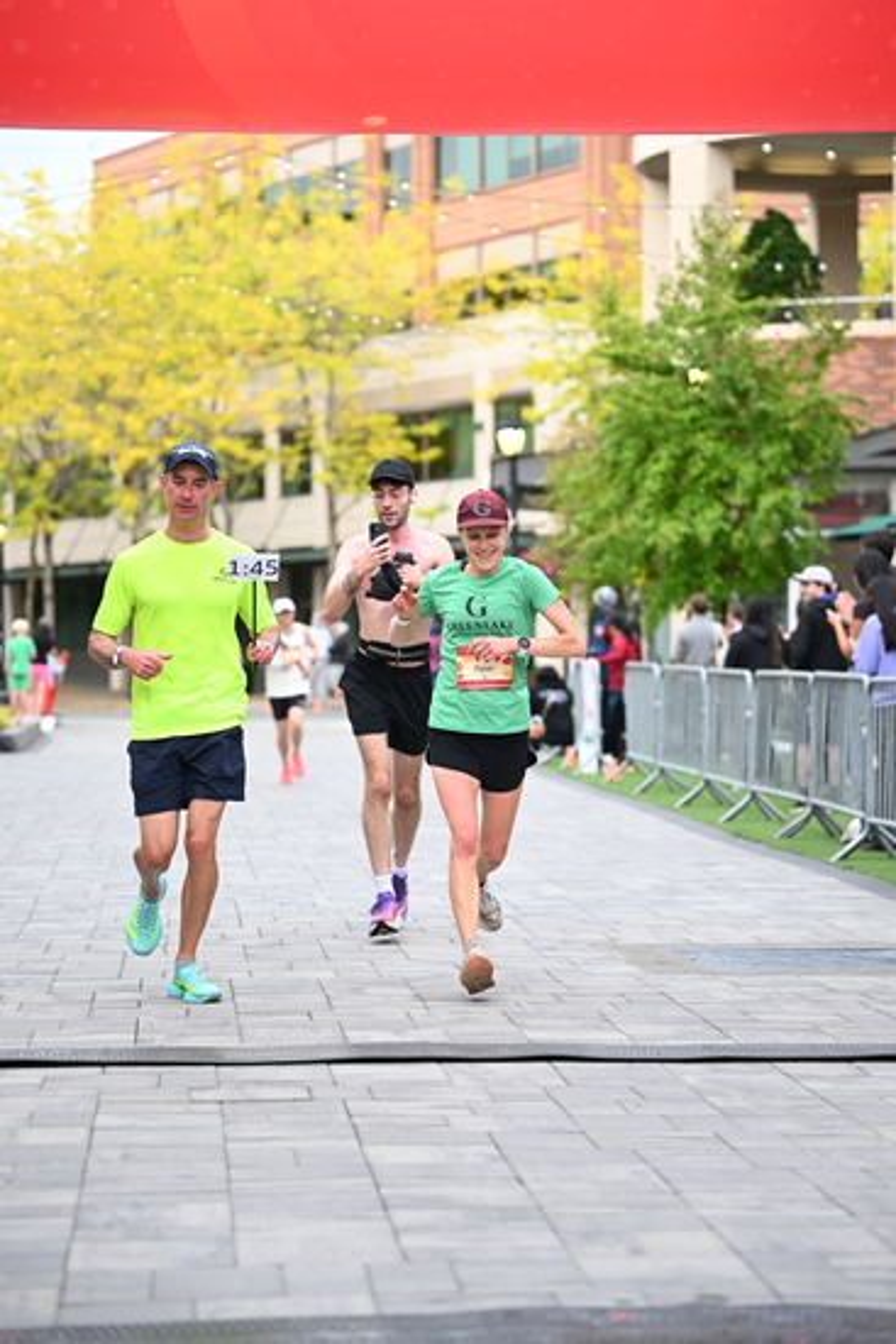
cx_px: 448
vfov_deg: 21.9
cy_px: 672
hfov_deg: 14.7
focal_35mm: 93
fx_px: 3470
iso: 1000
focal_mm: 93
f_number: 2.8
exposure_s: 1/1600
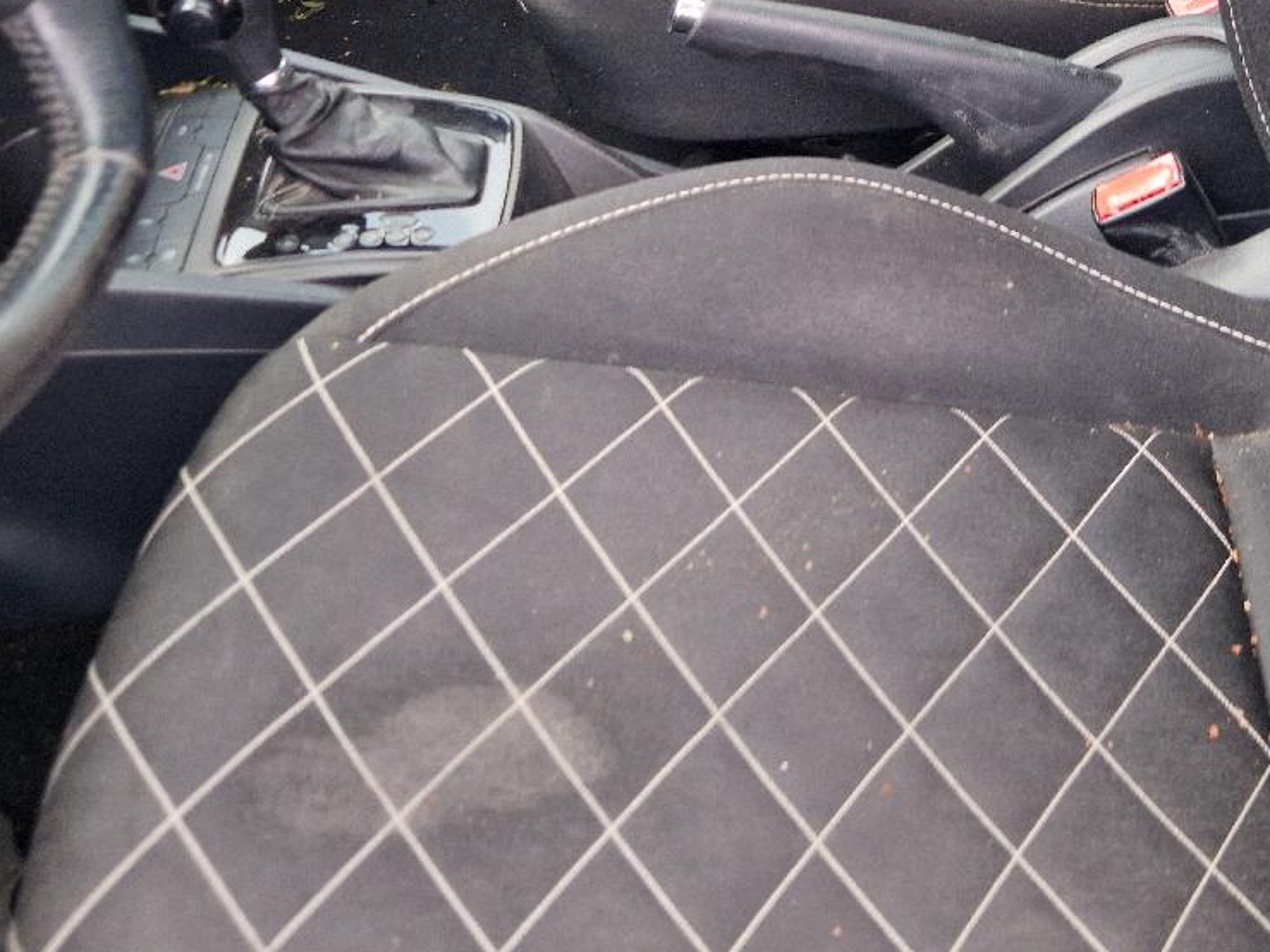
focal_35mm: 56
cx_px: 945
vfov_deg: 24.0
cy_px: -151
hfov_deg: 33.7
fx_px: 2054
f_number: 1.8
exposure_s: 1/50
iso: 50
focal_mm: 5.4
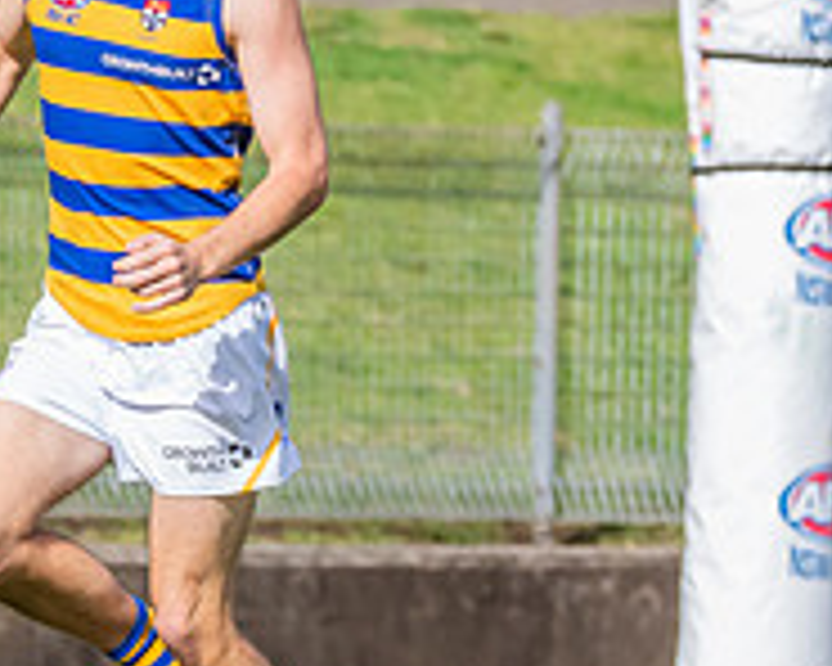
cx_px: 1076
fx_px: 35262
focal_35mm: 1432
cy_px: 435
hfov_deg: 1.4
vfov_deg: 1.1
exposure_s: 1/1600
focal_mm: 350
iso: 800
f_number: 10
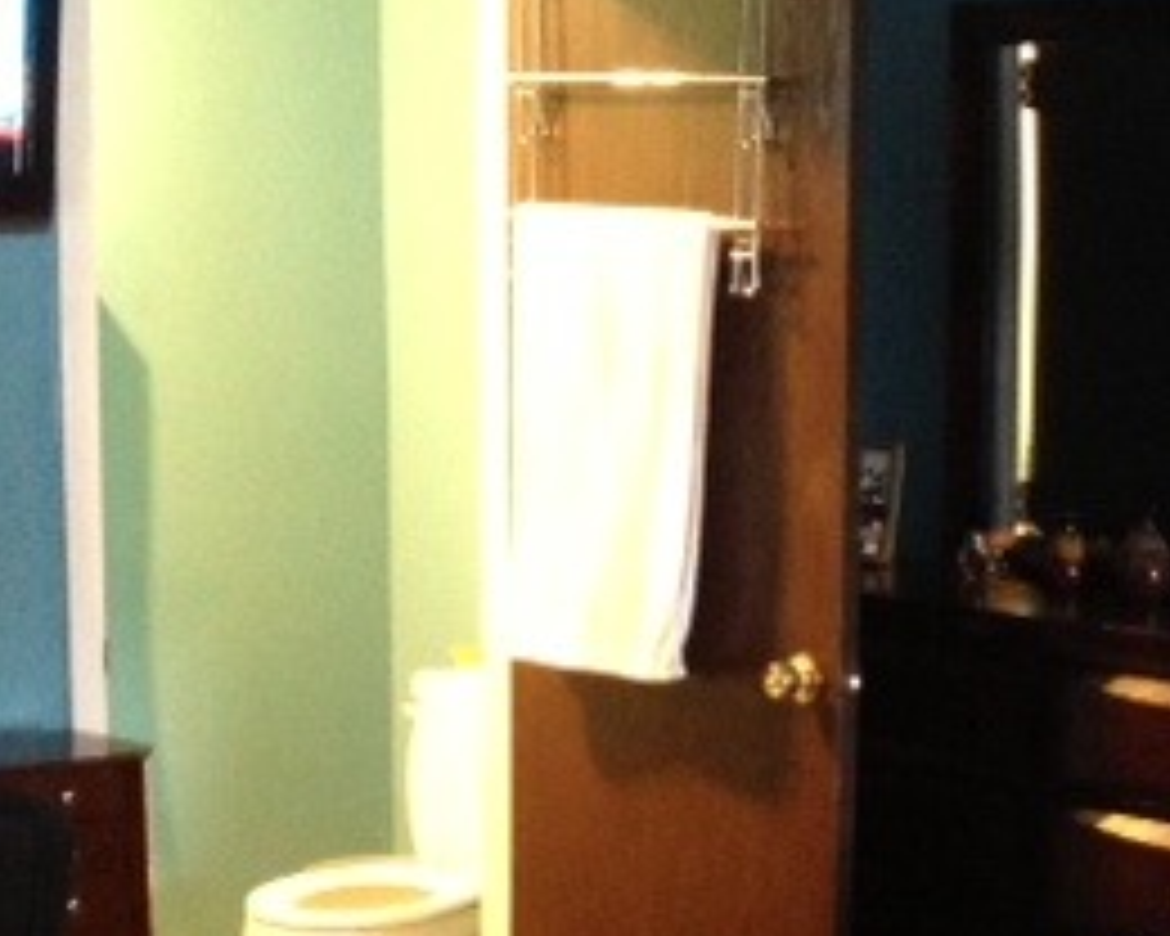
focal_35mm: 84
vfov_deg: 18.0
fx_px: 2909
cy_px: 846
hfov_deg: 21.9
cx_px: 1179
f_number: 2.4
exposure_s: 1/15
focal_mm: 4.28
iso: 400
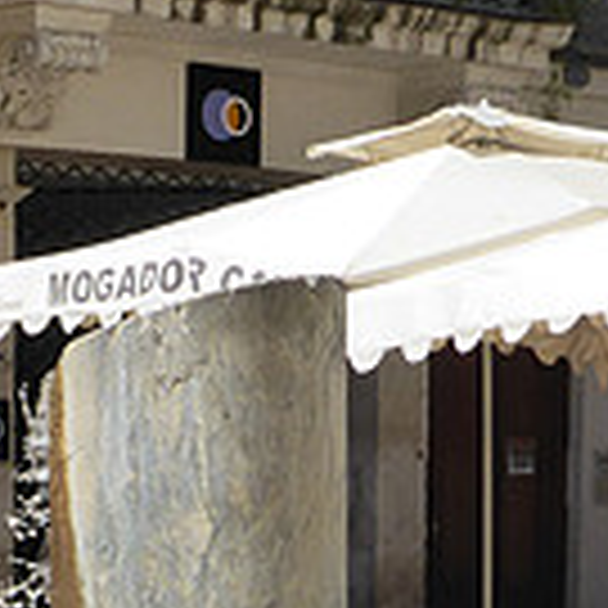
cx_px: 99
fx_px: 3478
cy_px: 876
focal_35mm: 175
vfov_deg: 9.7
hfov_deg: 10.0
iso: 160
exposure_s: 1/1300
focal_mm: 7.9
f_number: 4.1
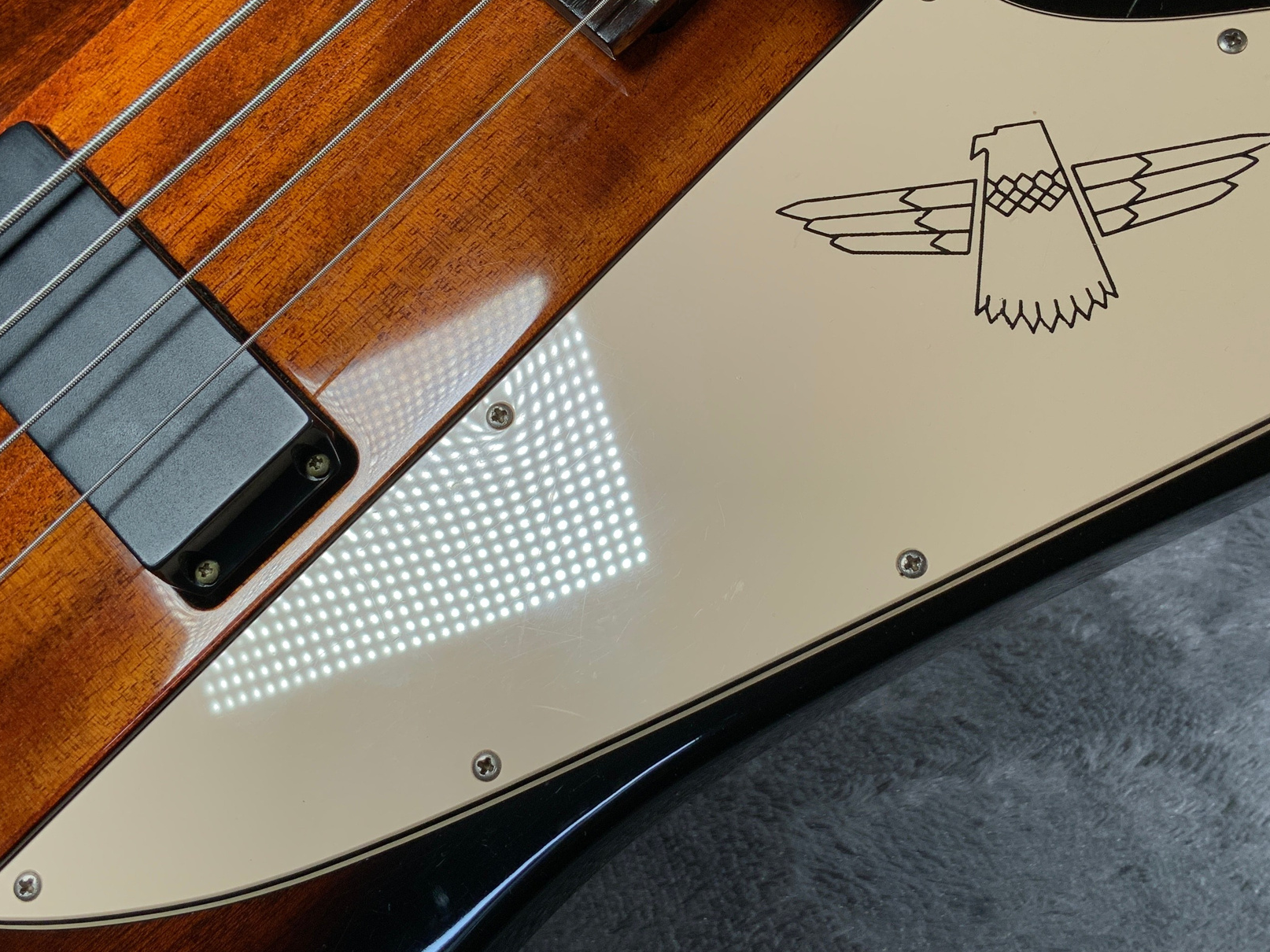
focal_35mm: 46
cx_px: 663
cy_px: 366
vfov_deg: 31.4
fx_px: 1687
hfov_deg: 41.2
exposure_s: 1/156
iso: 25
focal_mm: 3
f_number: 1.8
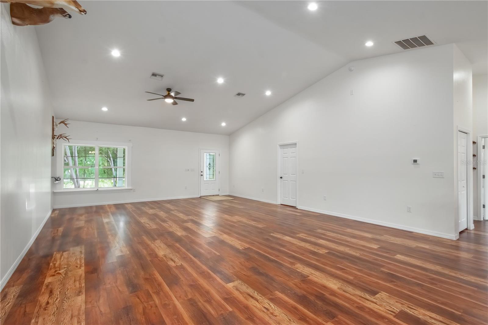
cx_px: 244
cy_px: 162
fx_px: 203
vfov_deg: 77.3
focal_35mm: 15
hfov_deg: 100.4
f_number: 9
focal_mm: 10
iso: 250
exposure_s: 1/3
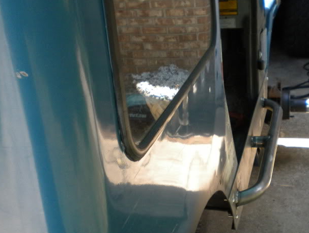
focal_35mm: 59
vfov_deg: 24.8
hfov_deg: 32.6
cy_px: 142
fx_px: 527
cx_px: 175
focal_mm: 6.3
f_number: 3.1
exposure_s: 1/442
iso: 281
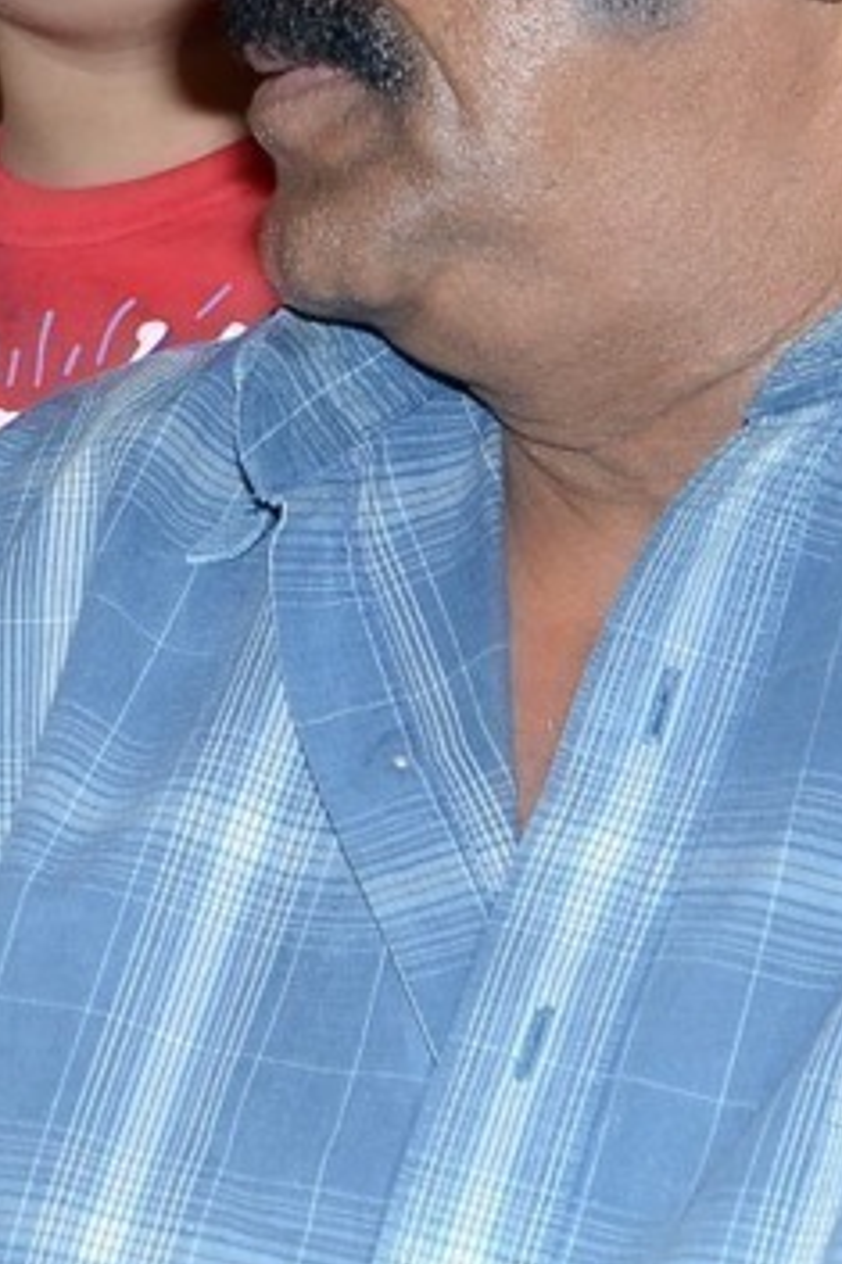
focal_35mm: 382
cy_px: 381
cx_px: 165
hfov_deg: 3.6
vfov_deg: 5.4
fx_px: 13403
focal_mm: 75
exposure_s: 1/125
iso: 250
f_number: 6.3
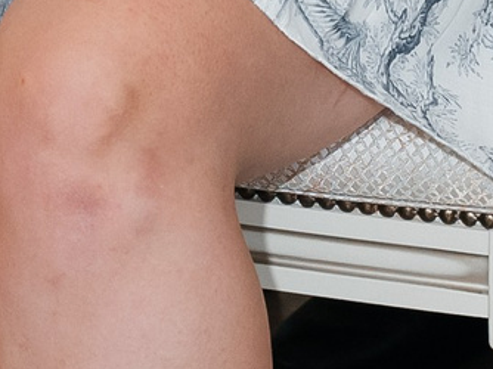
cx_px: -61
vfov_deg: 3.9
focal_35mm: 369
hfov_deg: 5.4
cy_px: -702
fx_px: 5252
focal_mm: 50
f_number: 5.6
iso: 800
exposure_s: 1/200
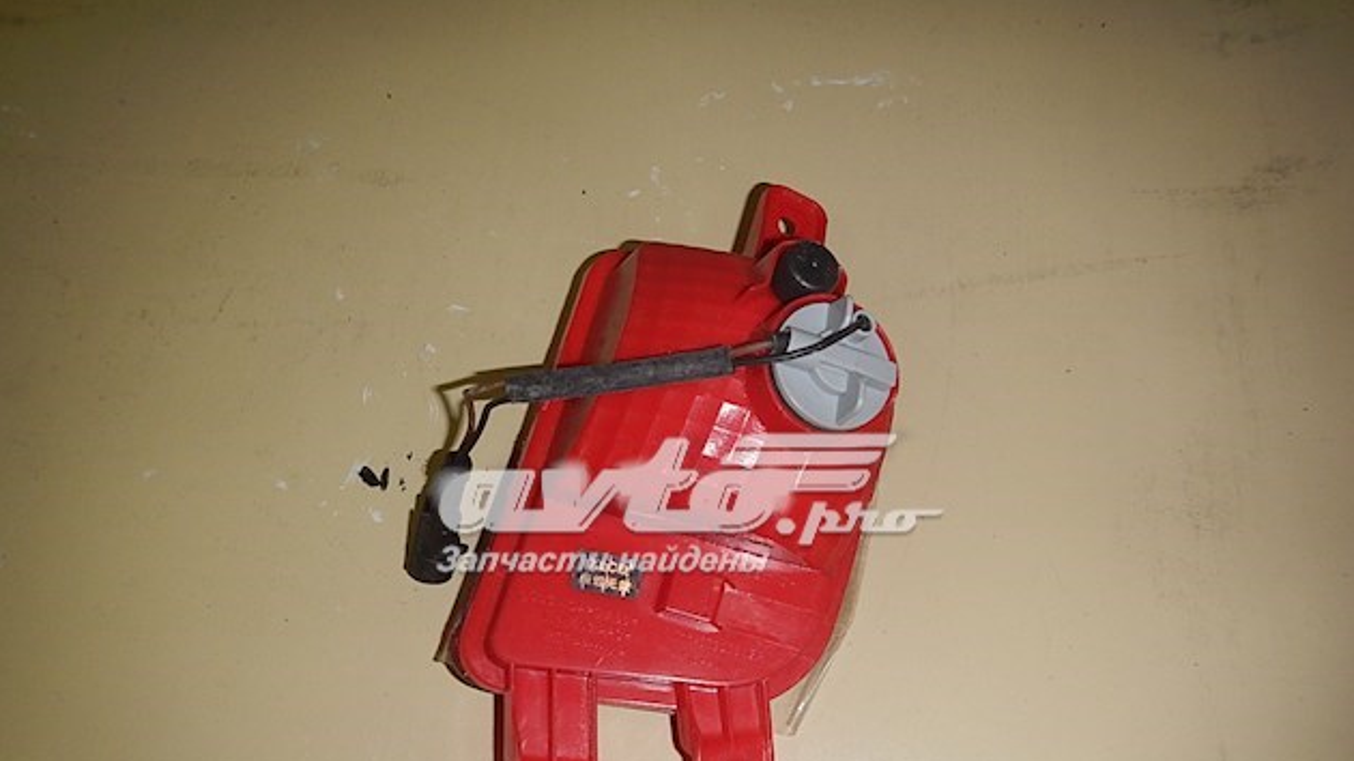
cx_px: 683
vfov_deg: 37.4
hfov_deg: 62.6
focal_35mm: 31
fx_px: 1113
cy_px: 499
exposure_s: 1/30
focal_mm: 5
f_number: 3.9
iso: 200
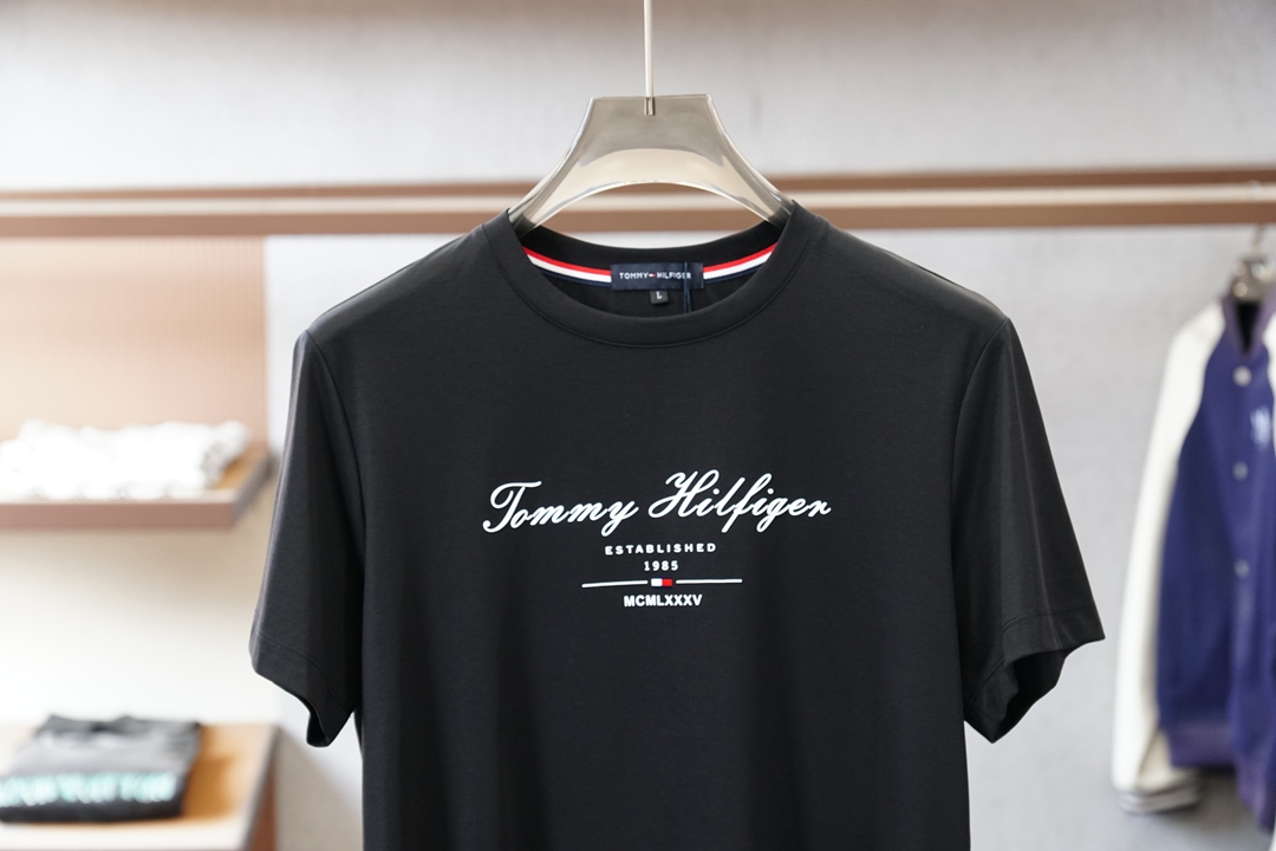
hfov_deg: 23.4
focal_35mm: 87
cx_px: 638
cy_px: 426
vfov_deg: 15.7
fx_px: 3083
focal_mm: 58
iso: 1000
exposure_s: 1/125
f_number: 4
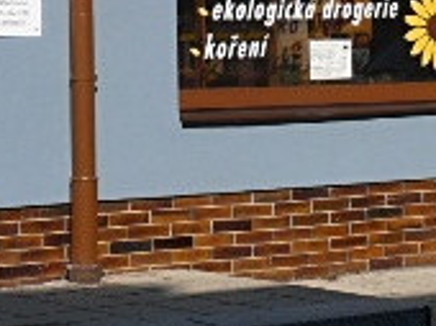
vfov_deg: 8.6
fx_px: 2163
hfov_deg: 11.5
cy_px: -10
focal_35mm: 172
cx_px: 251
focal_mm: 15.5
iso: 100
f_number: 6.3
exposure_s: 1/500
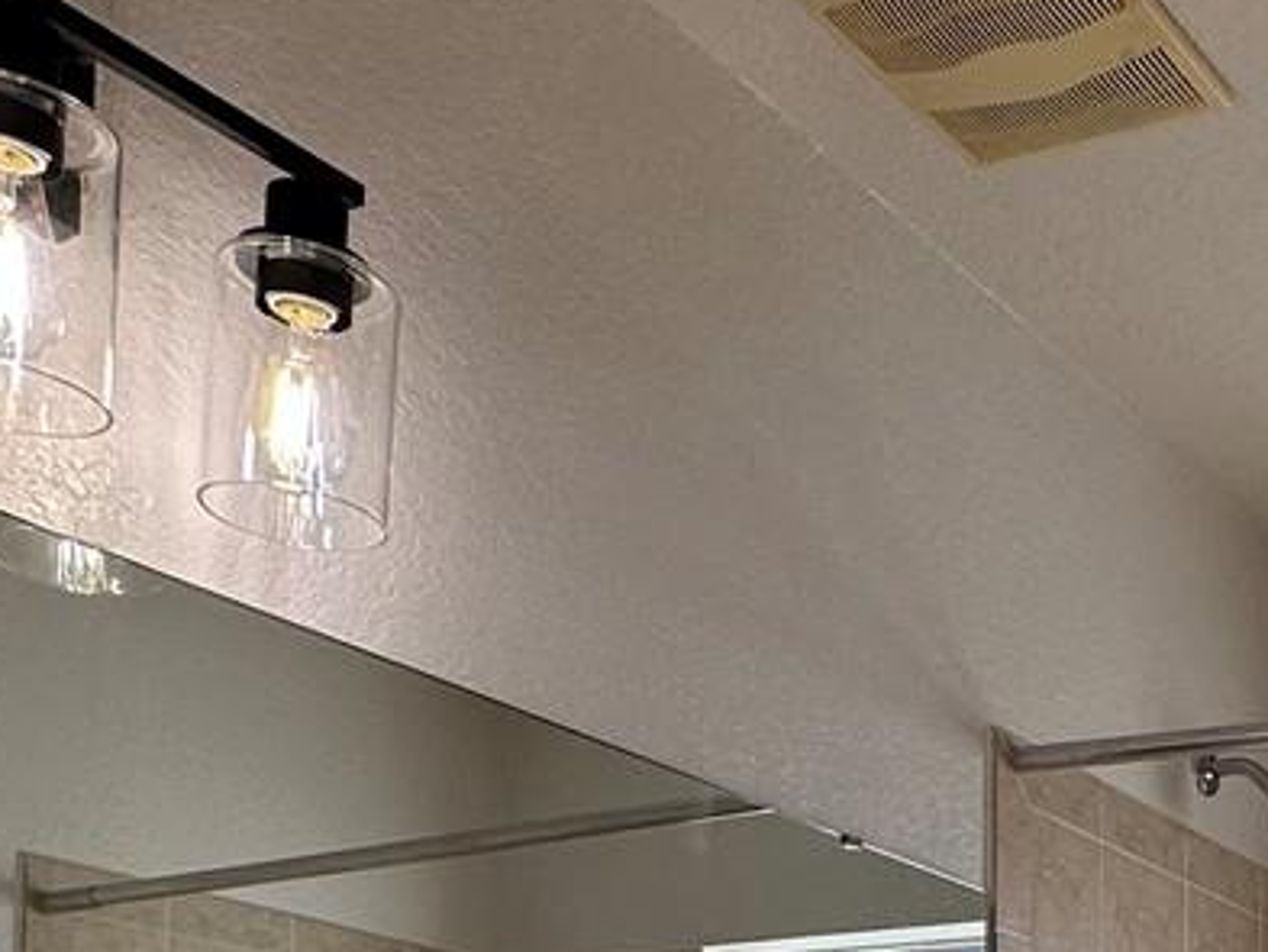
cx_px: 1323
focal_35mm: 57
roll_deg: -0.3
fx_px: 2089
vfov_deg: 22.3
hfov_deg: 30.8
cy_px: 1320
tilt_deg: +2.1
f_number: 2.2
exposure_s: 1/467
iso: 40
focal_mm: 2.22
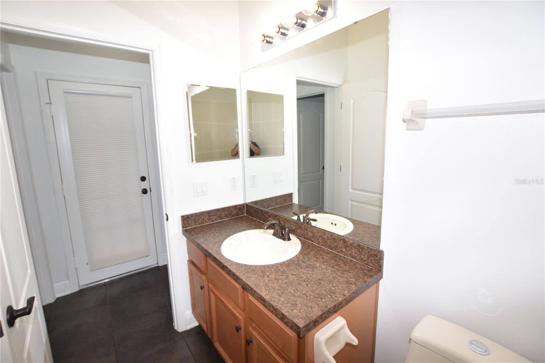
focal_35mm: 15
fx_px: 227
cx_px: 272
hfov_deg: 100.4
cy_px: 182
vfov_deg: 77.3
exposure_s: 1/125
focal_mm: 10
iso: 720
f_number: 5.6
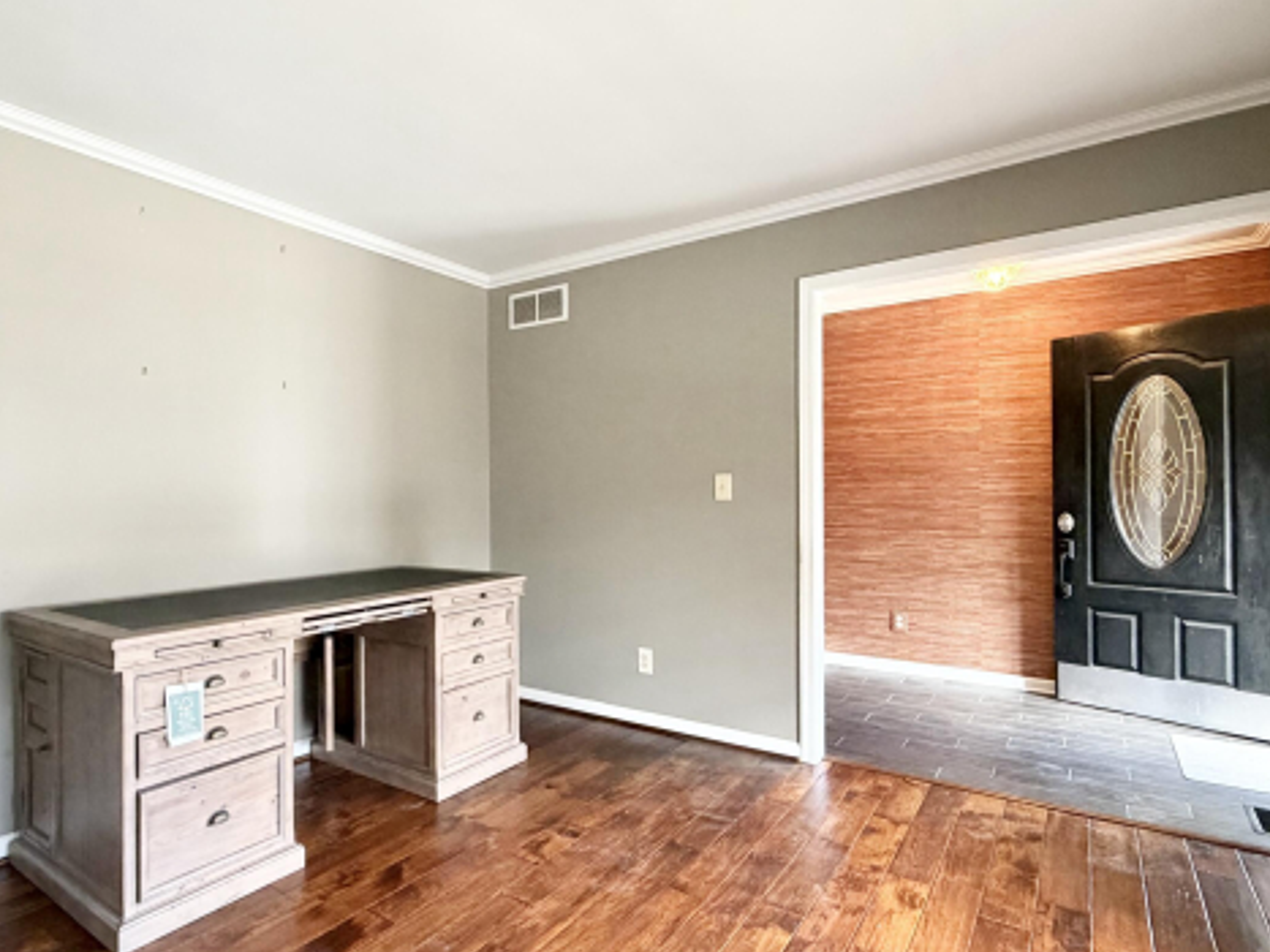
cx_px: 515
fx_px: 734
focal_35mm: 20
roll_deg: +0.1
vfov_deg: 65.9
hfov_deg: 80.9
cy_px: 495
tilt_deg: -0.4
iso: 320
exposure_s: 1/62
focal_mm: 2.22
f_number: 2.2
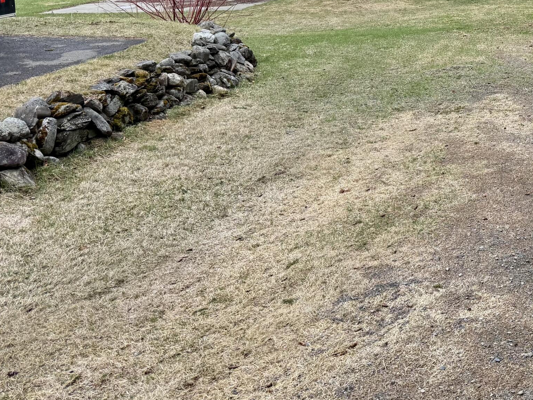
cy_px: 36
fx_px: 724
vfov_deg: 29.5
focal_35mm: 47
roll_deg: +1.6
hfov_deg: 36.8
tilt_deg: -10.2
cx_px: 519
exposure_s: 1/521
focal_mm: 6.76
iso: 100
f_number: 1.78
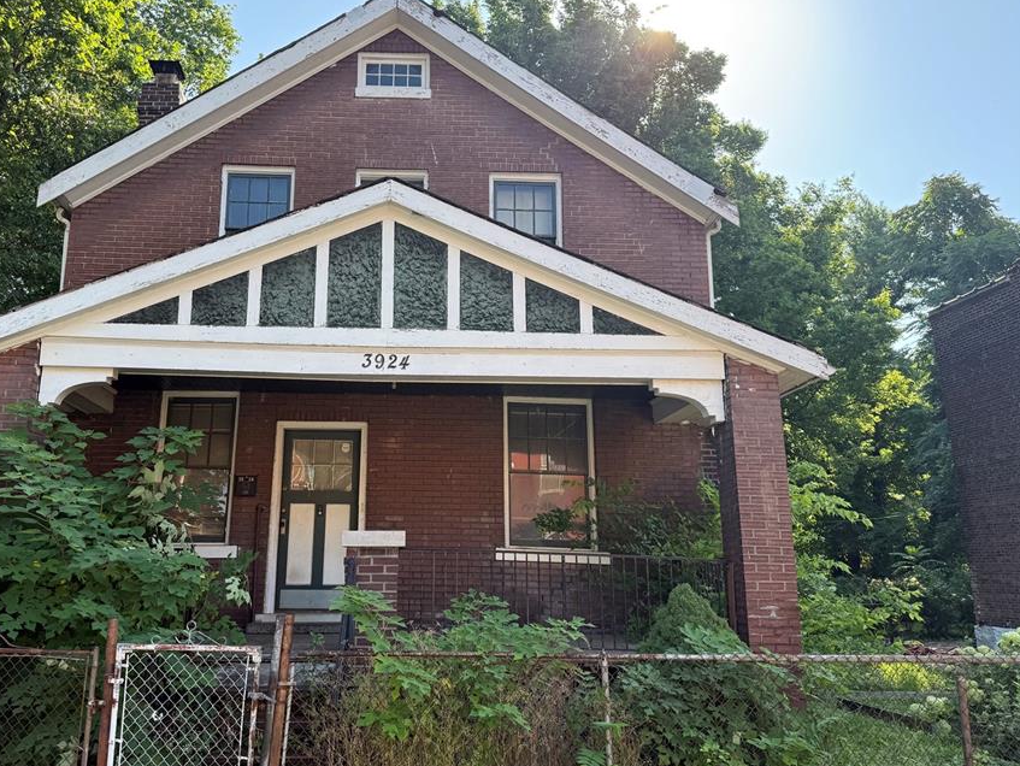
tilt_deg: +13.6
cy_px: 360
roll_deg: -0.2
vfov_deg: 48.2
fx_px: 855
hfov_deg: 61.2
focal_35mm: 29
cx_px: 412
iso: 80
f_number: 1.78
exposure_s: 1/805
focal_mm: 6.76
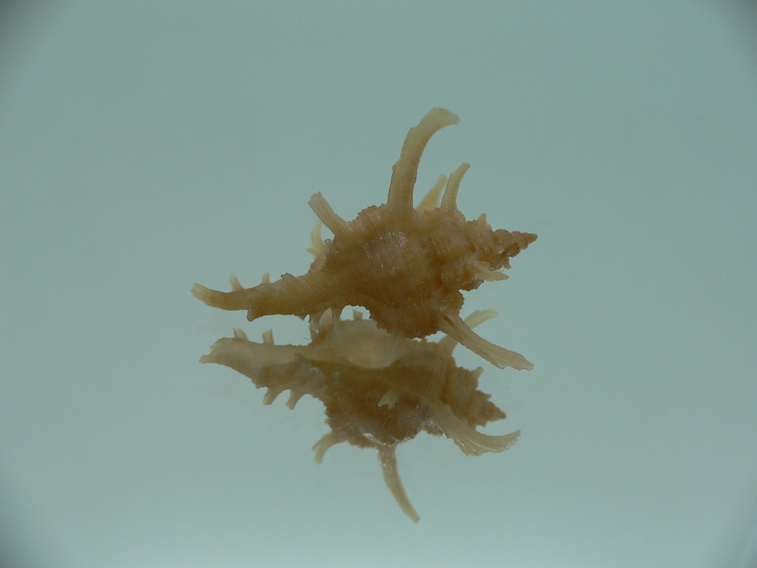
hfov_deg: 52.6
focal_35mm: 35
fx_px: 765
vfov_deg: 40.7
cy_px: 284
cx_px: 378
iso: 80
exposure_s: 1/60
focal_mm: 4.6
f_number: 2.8
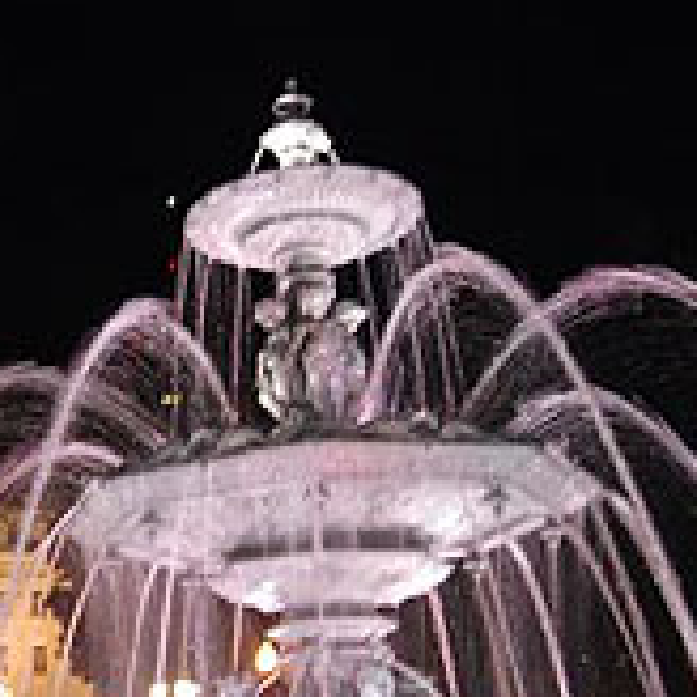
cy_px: 493
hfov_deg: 26.1
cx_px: 21
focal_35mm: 63
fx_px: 1435
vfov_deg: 27.0
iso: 800
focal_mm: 18
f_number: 4
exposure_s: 1/6
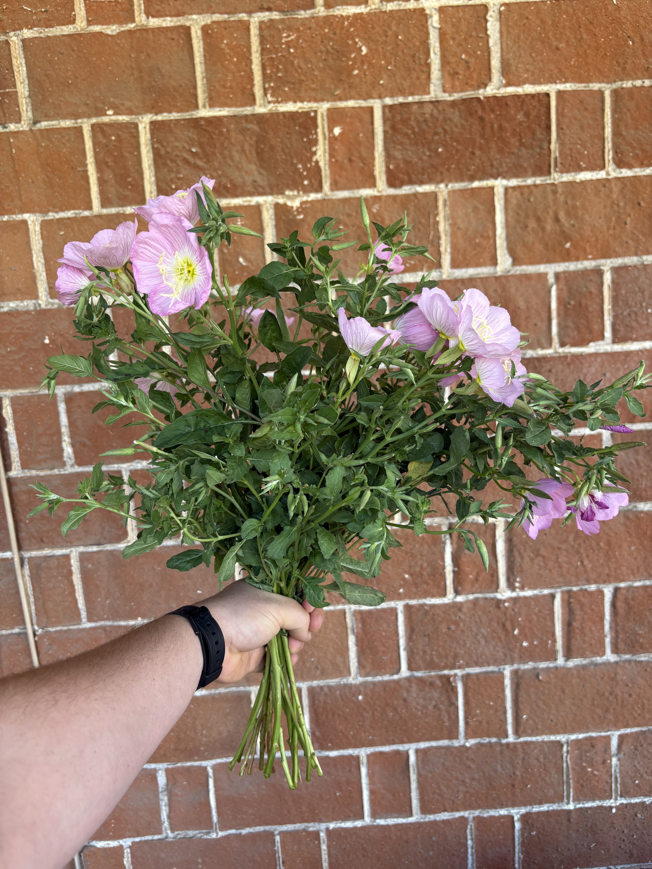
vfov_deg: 67.3
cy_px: 434
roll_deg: +4.0
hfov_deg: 53.1
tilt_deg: -8.0
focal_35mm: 26
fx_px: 653
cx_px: 326
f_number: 1.6
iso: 40
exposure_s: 1/122
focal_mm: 5.96
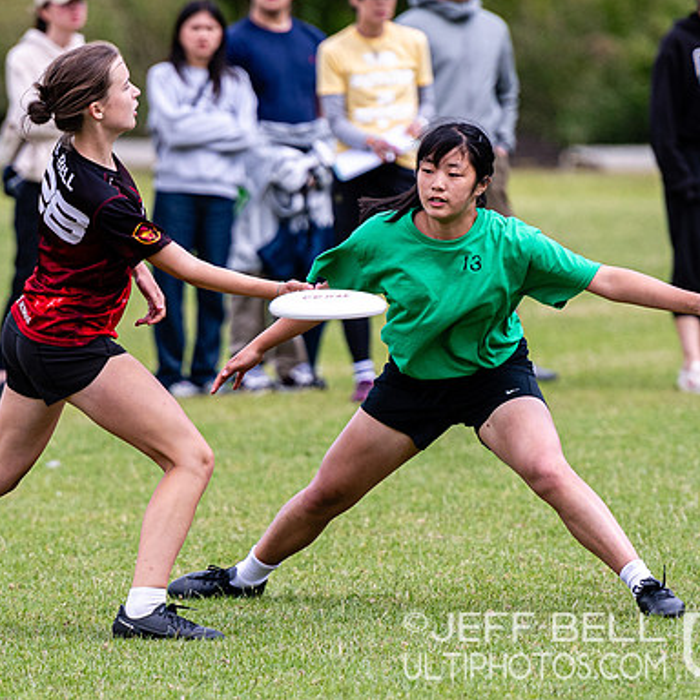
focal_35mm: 551
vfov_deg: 3.2
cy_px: 398
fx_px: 12606
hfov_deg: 3.2
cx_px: 338
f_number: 3.2
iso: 280
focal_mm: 200
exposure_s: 1/2000
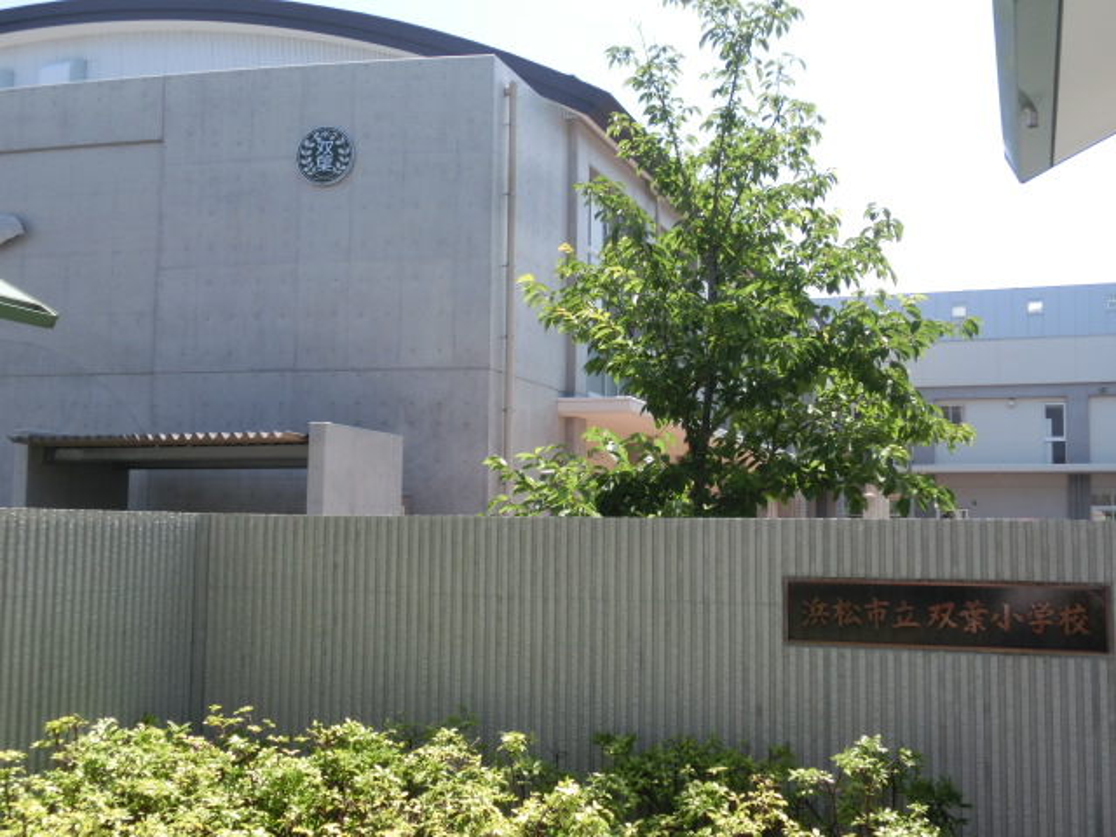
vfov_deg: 37.7
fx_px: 1225
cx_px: 558
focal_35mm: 38
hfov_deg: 49.0
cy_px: 418
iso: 80
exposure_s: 1/400
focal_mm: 6.67
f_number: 3.9
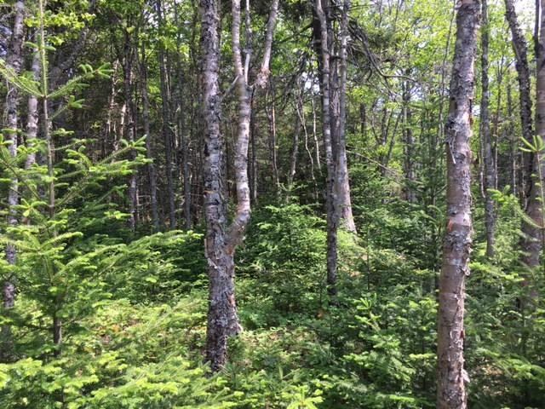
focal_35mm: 29
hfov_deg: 61.7
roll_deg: +1.6
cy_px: 204
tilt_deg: -1.5
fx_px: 457
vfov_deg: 48.2
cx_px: 272
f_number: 2.2
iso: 25
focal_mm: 4.15
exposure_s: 1/349
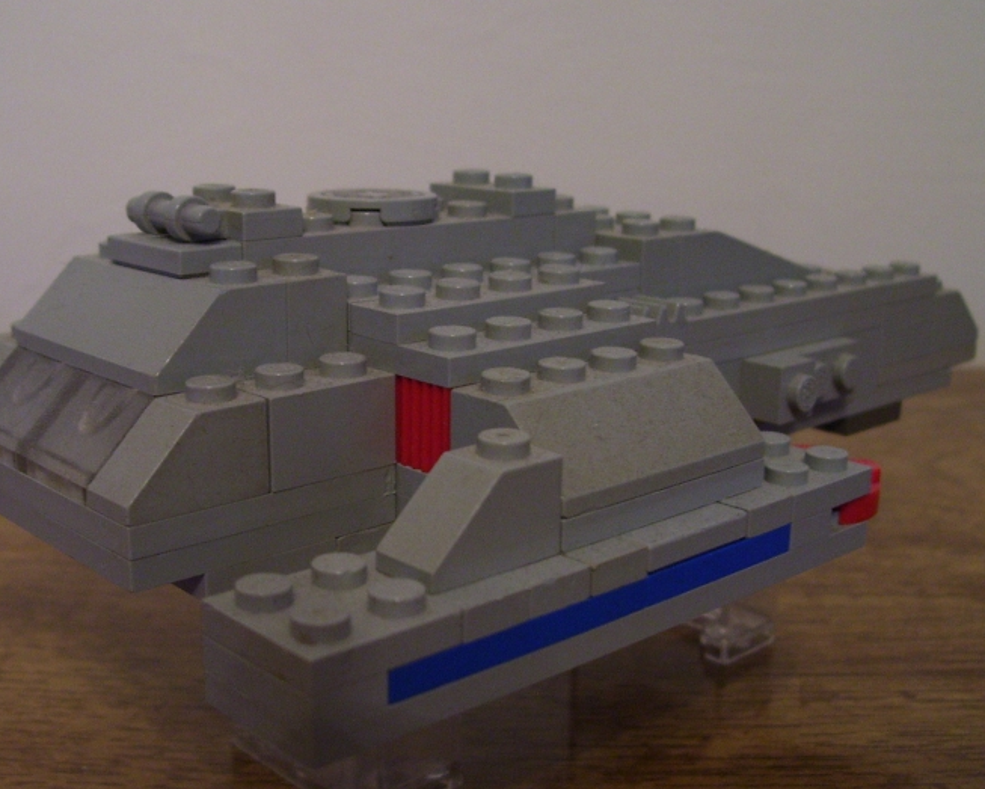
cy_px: 401
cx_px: 418
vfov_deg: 32.1
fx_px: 1371
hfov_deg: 39.4
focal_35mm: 47
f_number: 2.7
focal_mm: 6
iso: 160
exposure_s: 1/8
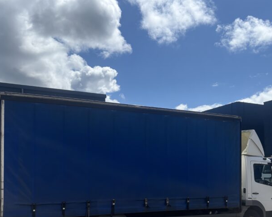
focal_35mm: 43
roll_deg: -0.2
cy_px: 173
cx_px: 135
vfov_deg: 33.9
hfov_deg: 42.9
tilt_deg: +1.0
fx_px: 346
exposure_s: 1/8333
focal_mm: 5.96
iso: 50
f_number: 1.6
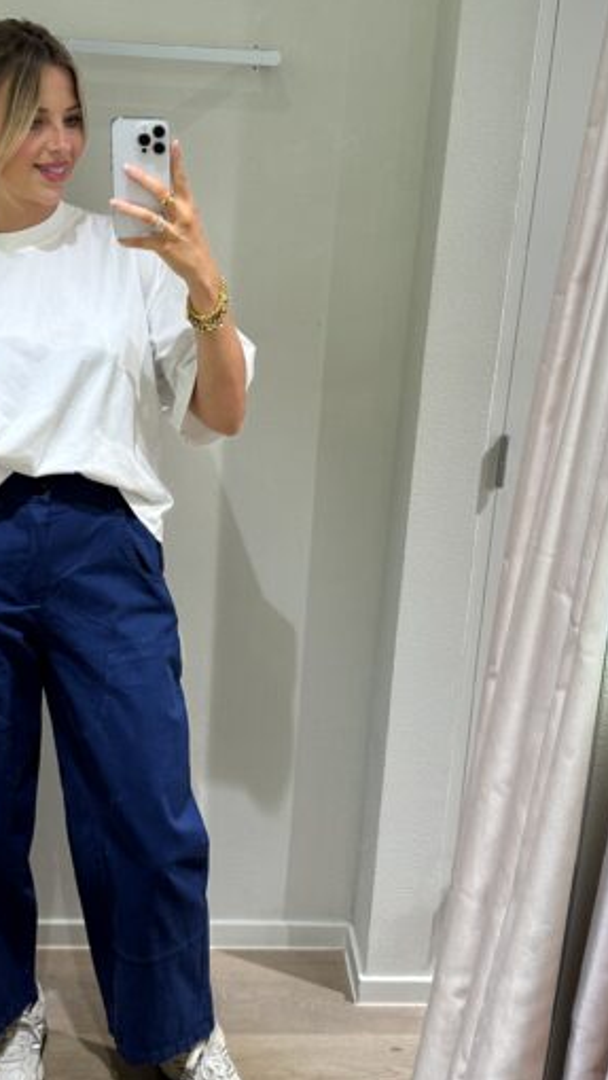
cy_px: 496
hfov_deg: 28.9
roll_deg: -4.3
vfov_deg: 49.3
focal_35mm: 41
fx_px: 1175
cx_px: 235
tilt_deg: -15.9
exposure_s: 1/100
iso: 100
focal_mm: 6.86
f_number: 1.78
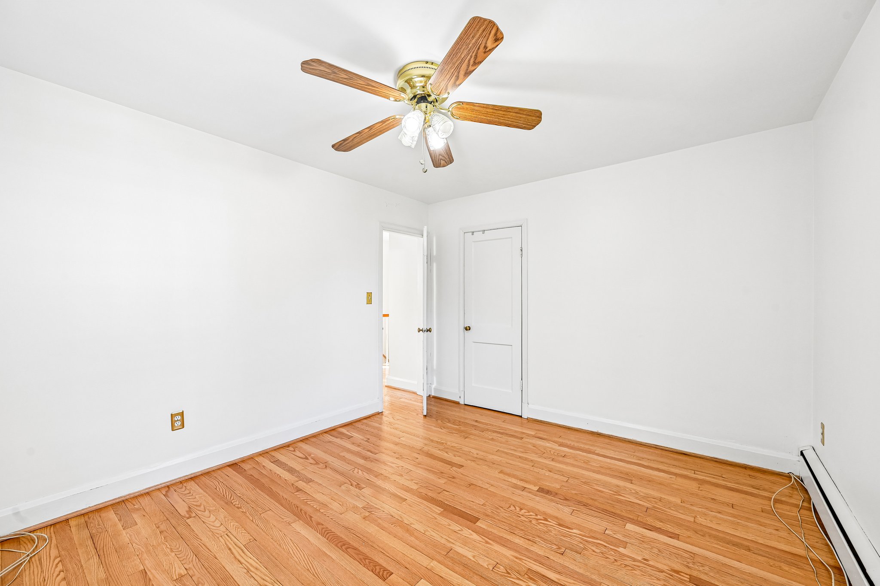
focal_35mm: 14
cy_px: 293
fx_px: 342
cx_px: 440
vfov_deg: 81.2
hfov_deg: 104.3
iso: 200
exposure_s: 1/15
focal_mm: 14
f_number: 8
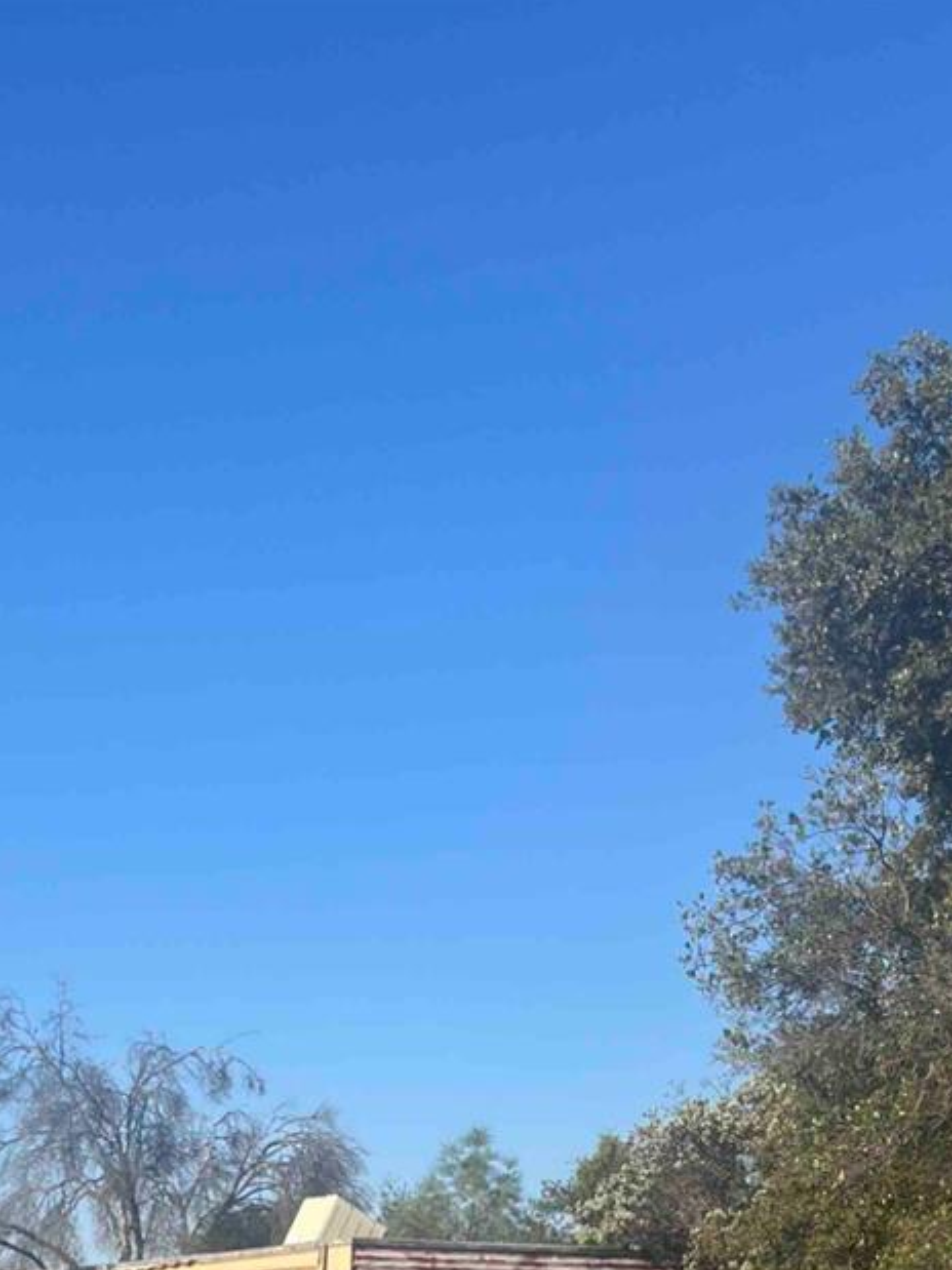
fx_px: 2311
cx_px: 491
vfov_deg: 27.1
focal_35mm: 63
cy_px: 1535
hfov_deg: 23.3
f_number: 1.6
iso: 50
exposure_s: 1/2632
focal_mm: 5.1
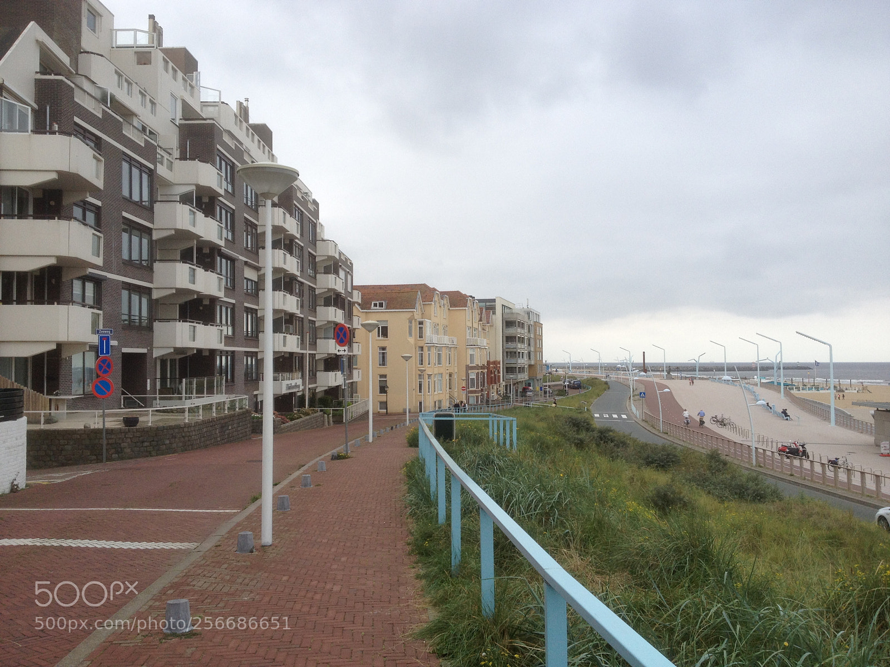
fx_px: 900
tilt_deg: +1.9
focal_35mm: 35
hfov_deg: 52.6
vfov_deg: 40.7
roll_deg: -0.4
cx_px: 445
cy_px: 334
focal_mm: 4.28
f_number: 2.4
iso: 50
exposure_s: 1/280
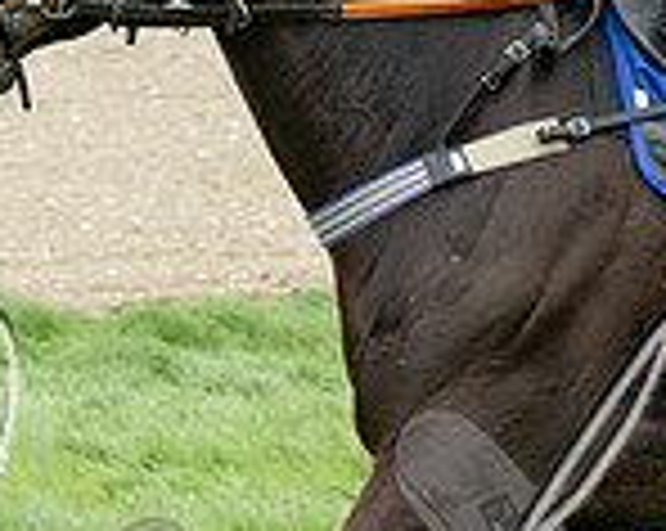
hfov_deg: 5.2
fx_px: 7343
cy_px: 202
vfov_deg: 4.1
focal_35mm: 373
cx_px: 609
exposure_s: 1/800
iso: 400
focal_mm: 70
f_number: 5
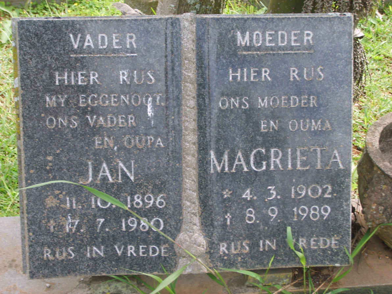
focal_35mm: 61
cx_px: 196
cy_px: 147
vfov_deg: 24.0
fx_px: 691
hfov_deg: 31.7
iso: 50
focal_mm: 10.3
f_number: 3.6
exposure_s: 1/125
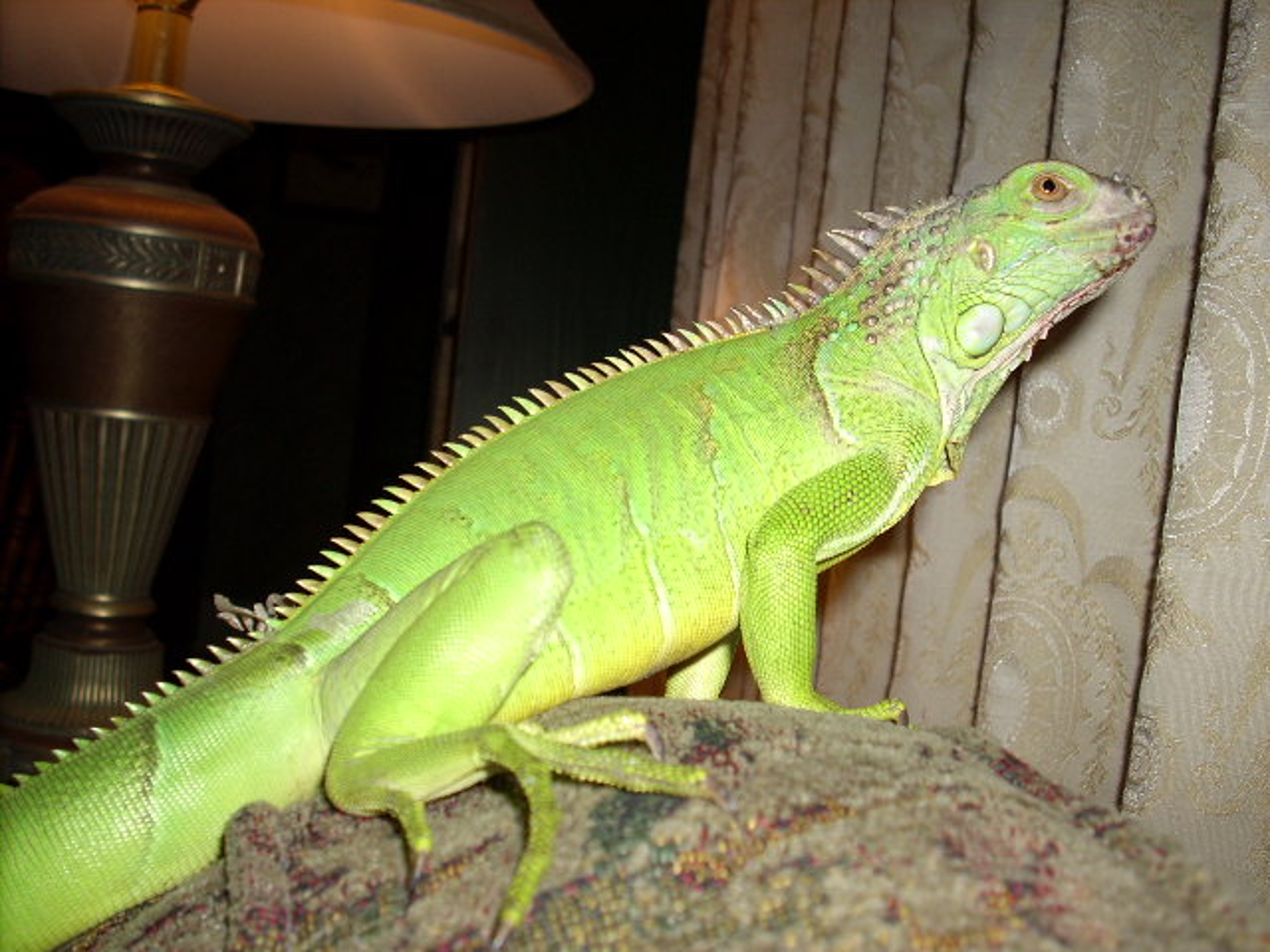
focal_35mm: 37
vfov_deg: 38.7
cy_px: 476
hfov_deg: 50.1
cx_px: 635
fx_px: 1357
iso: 64
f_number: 2.8
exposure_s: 1/60
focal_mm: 6.2
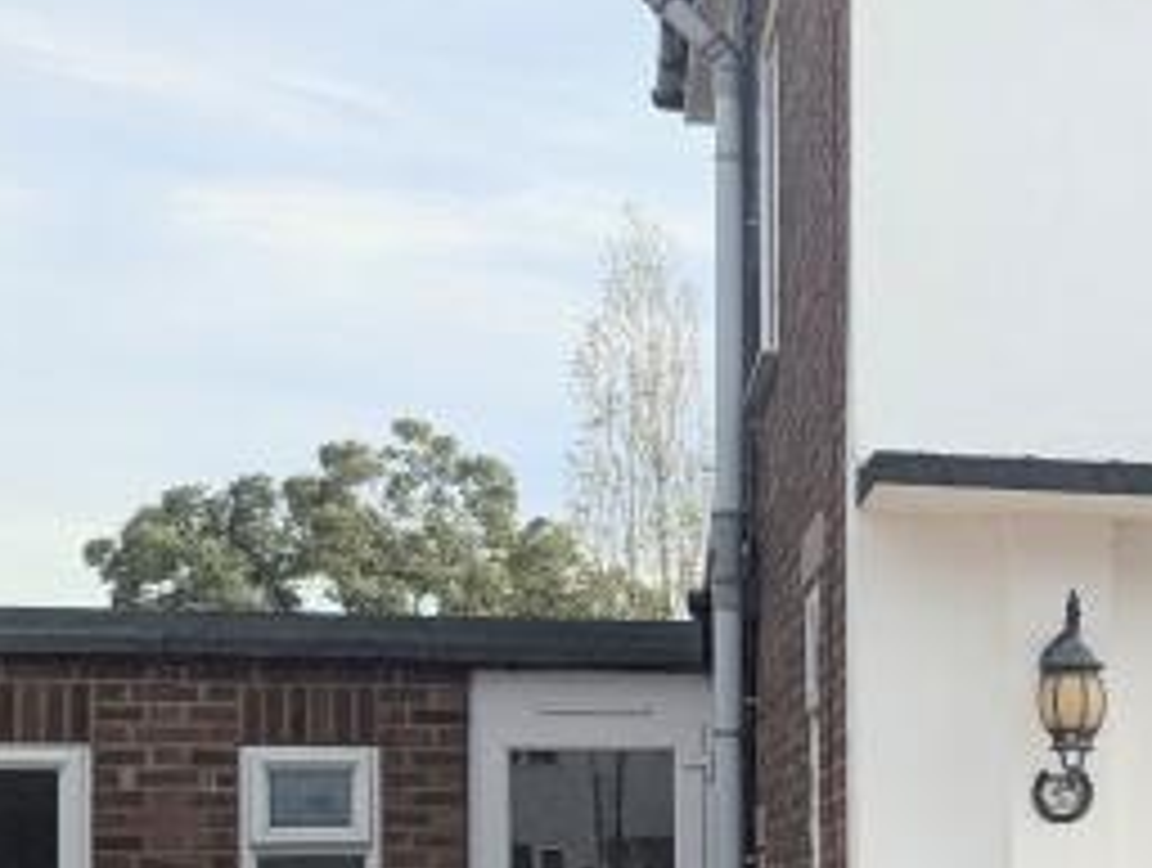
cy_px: 843
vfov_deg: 15.2
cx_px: 1926
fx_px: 3201
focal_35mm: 96
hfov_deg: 17.4
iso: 40
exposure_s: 1/898
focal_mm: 6.81
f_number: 1.85
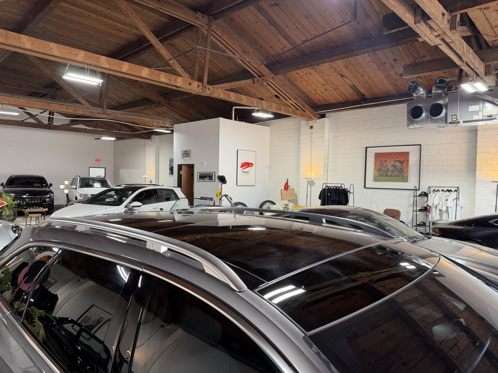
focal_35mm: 24
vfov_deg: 56.8
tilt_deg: -1.9
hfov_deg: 71.6
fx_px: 345
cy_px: 186
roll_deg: -0.5
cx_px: 249
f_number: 1.78
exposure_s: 1/121
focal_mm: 6.76
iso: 125
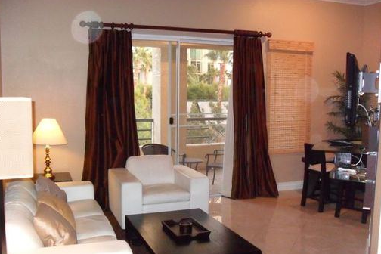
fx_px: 392
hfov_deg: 51.9
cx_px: 189
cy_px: 143
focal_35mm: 37
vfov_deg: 35.9
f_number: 3
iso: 480
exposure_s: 1/45
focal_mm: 6.3
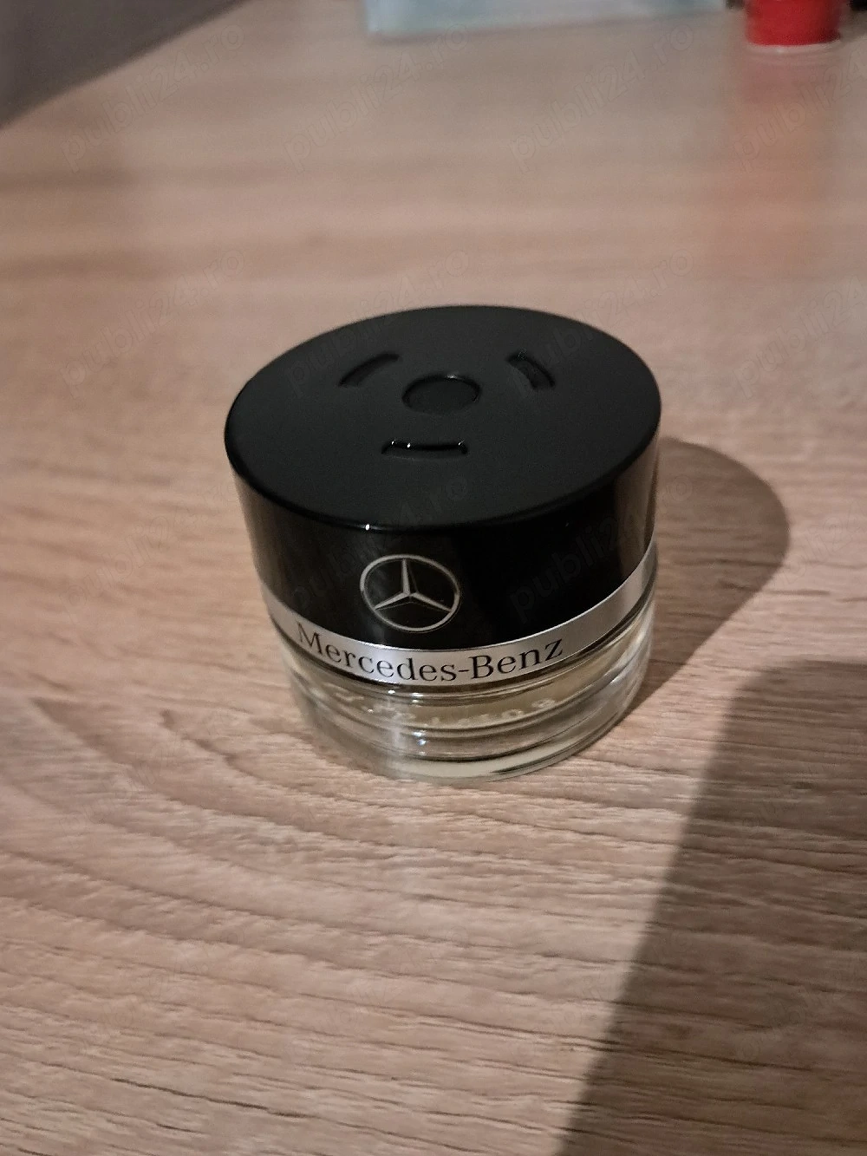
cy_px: 578
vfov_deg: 71.6
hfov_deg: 56.8
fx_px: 801
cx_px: 434
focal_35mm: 24
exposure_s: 1/20
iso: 1250
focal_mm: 5.23
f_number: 1.8
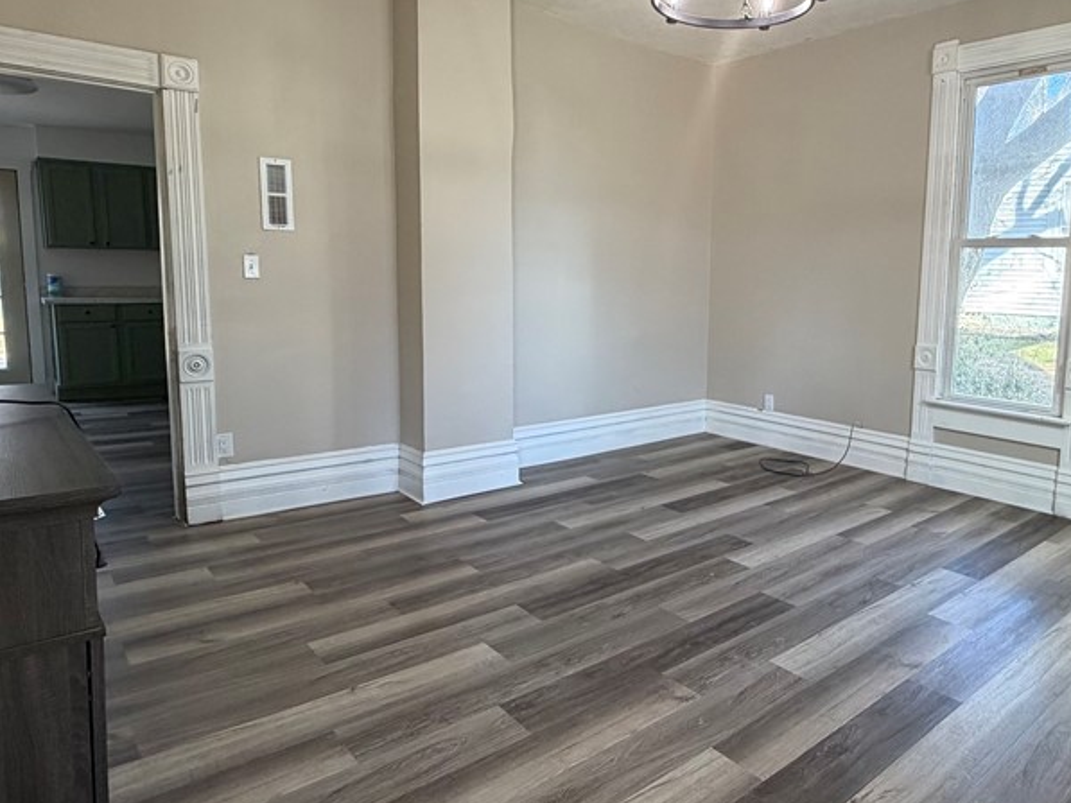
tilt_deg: -7.0
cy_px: 357
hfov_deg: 70.6
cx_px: 658
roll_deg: -0.7
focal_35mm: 24
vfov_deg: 56.7
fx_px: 743
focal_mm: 2.22
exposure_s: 1/120
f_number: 2.2
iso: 200
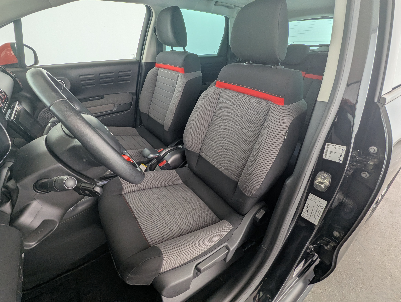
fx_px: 186
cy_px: 151
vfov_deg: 78.2
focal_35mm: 16
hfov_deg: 94.4
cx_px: 200
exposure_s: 1/46.8
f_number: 2.2
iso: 30
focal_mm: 2.35
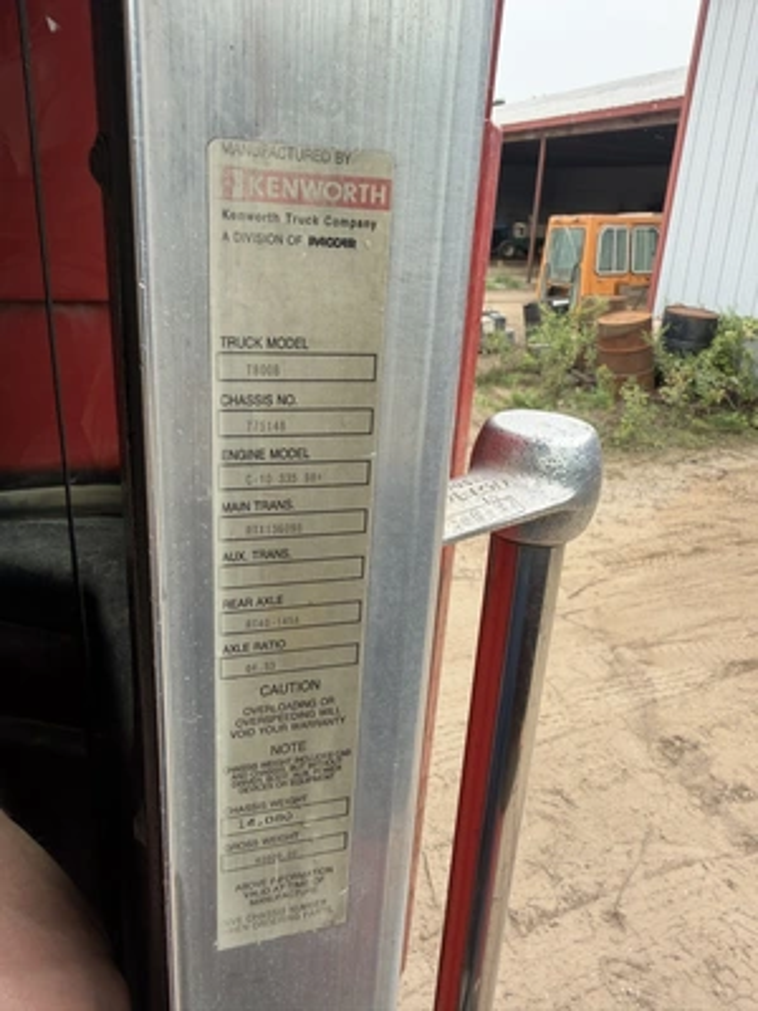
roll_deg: -3.3
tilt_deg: -19.7
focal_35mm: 24
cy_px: 506
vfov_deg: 71.6
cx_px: 379
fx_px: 701
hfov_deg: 56.8
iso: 40
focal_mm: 2.22
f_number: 2.2
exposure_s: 1/143
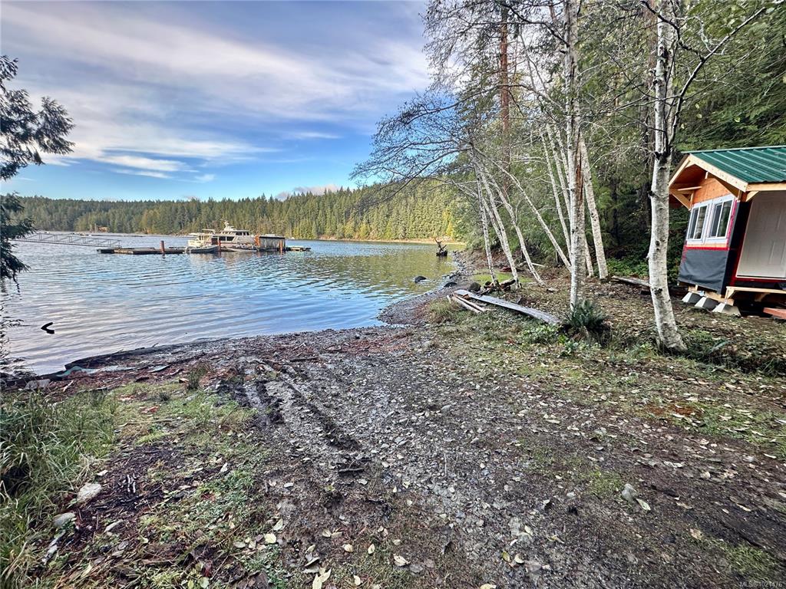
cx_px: 393
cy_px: 294
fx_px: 318
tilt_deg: -11.2
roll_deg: -1.9
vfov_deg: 85.7
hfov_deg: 102.1
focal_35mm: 14
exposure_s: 1/213
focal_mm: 2.22
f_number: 2.2
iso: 40
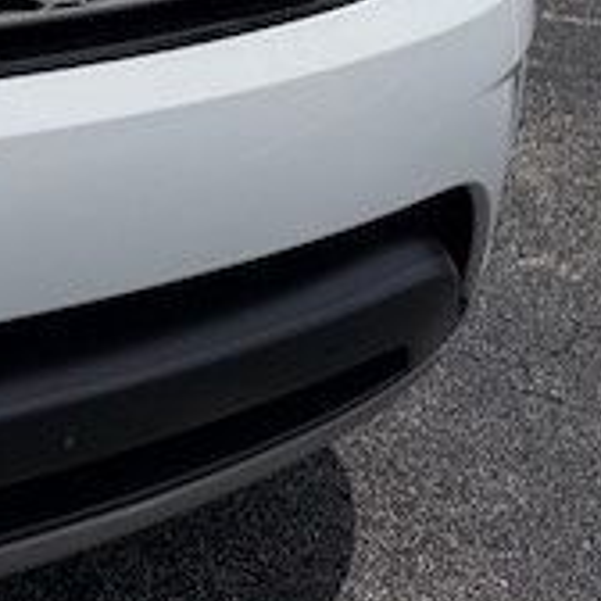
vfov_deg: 20.5
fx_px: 1591
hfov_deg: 18.1
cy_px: -36
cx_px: -390
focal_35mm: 81
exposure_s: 1/14286
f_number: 1.78
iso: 80
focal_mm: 6.76
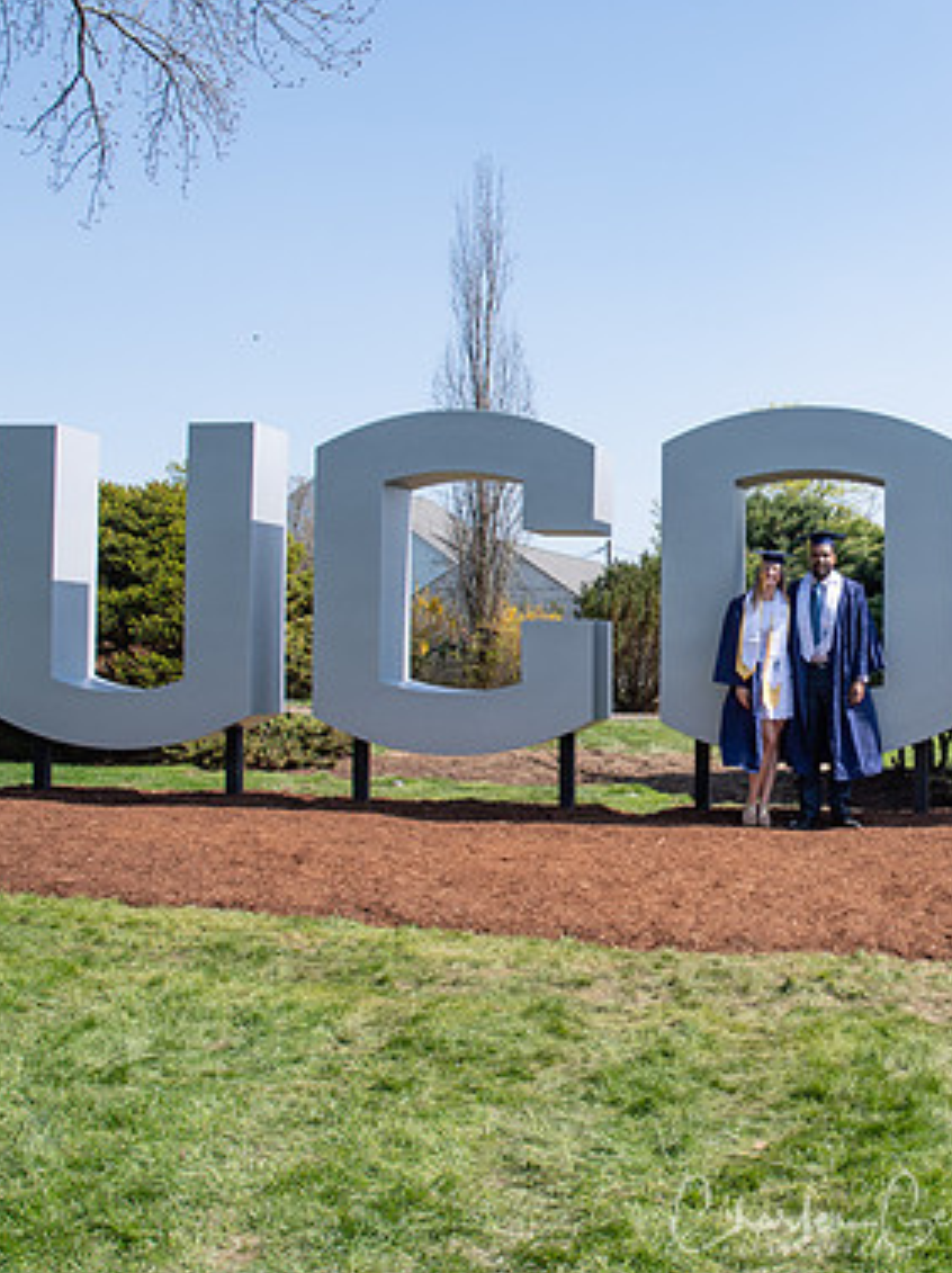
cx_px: 830
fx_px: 1469
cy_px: 633
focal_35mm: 40
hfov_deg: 34.2
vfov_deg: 46.8
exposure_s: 1/200
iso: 100
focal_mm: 18
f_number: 7.1
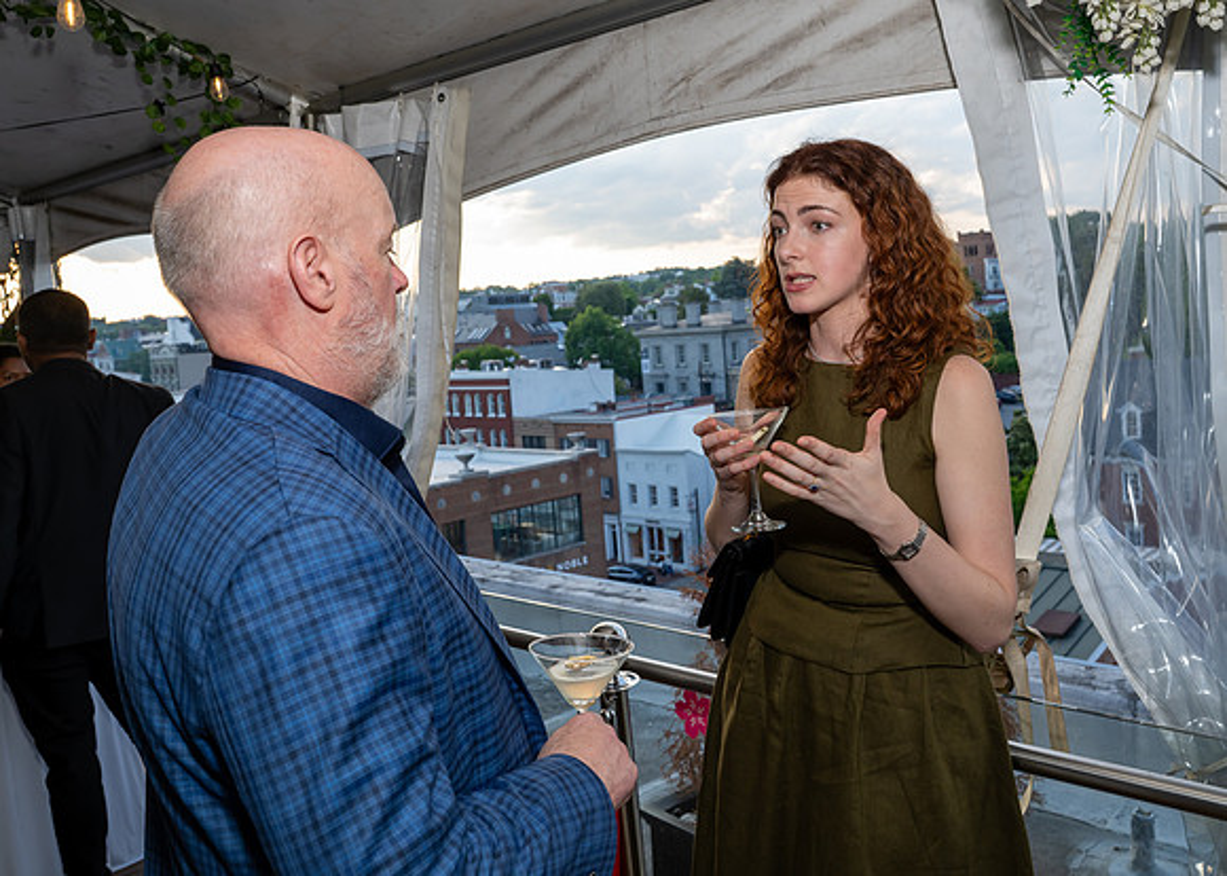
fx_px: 1110
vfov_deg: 43.0
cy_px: 383
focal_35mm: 32
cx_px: 643
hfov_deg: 57.8
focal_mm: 27
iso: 500
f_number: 8
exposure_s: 1/250
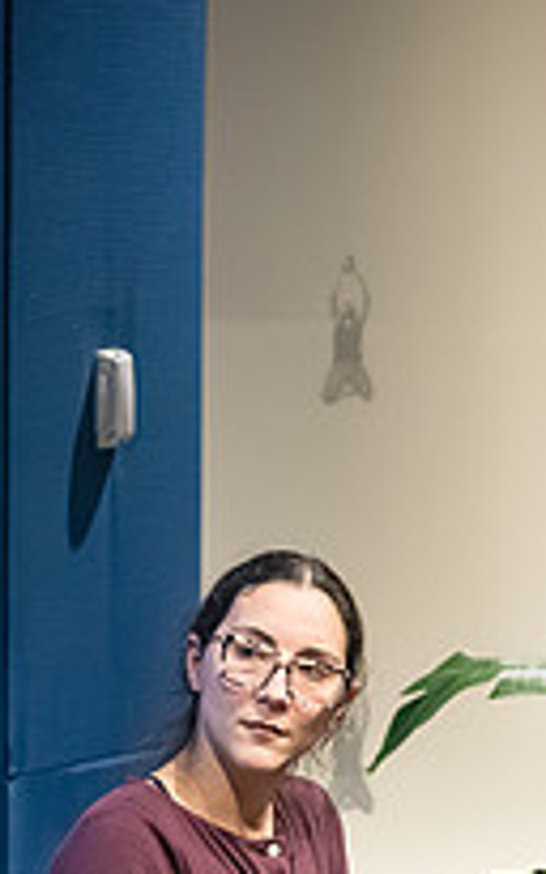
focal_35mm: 490
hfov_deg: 2.7
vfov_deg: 4.3
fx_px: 11674
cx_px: 346
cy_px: 740
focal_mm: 170
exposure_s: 1/250
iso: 6400
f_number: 3.5
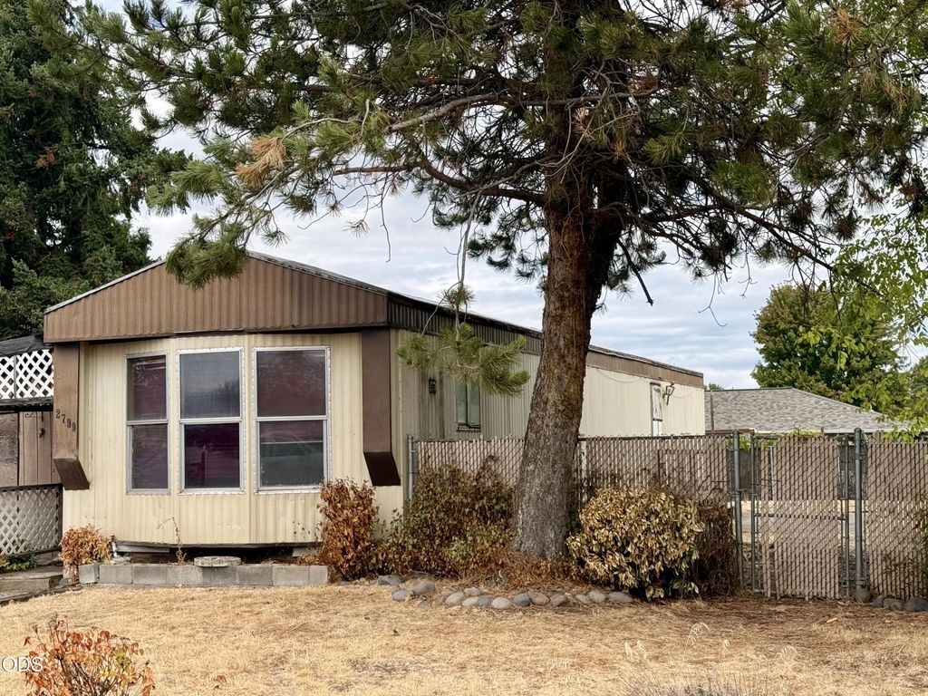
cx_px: 464
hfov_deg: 39.7
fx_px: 1287
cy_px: 348
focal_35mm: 48
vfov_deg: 30.3
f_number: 1.78
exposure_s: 1/2415
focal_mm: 6.76
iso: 64
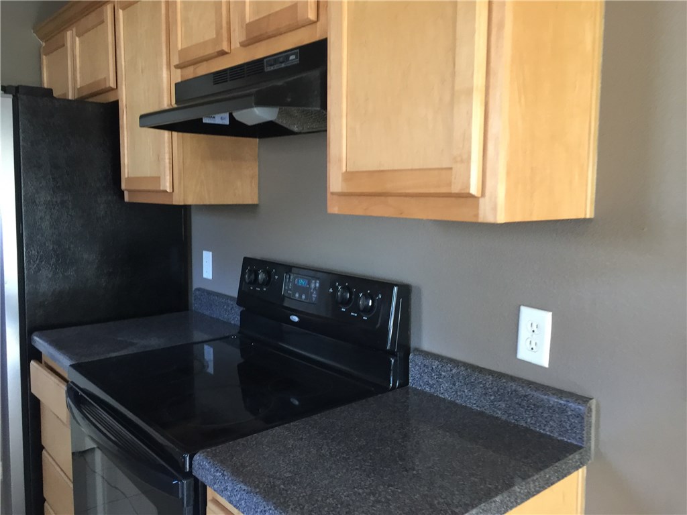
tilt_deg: -7.8
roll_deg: -2.8
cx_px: 344
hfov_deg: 61.7
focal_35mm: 29
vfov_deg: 48.2
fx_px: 576
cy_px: 258
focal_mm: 4.15
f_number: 2.2
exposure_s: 1/10
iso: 125
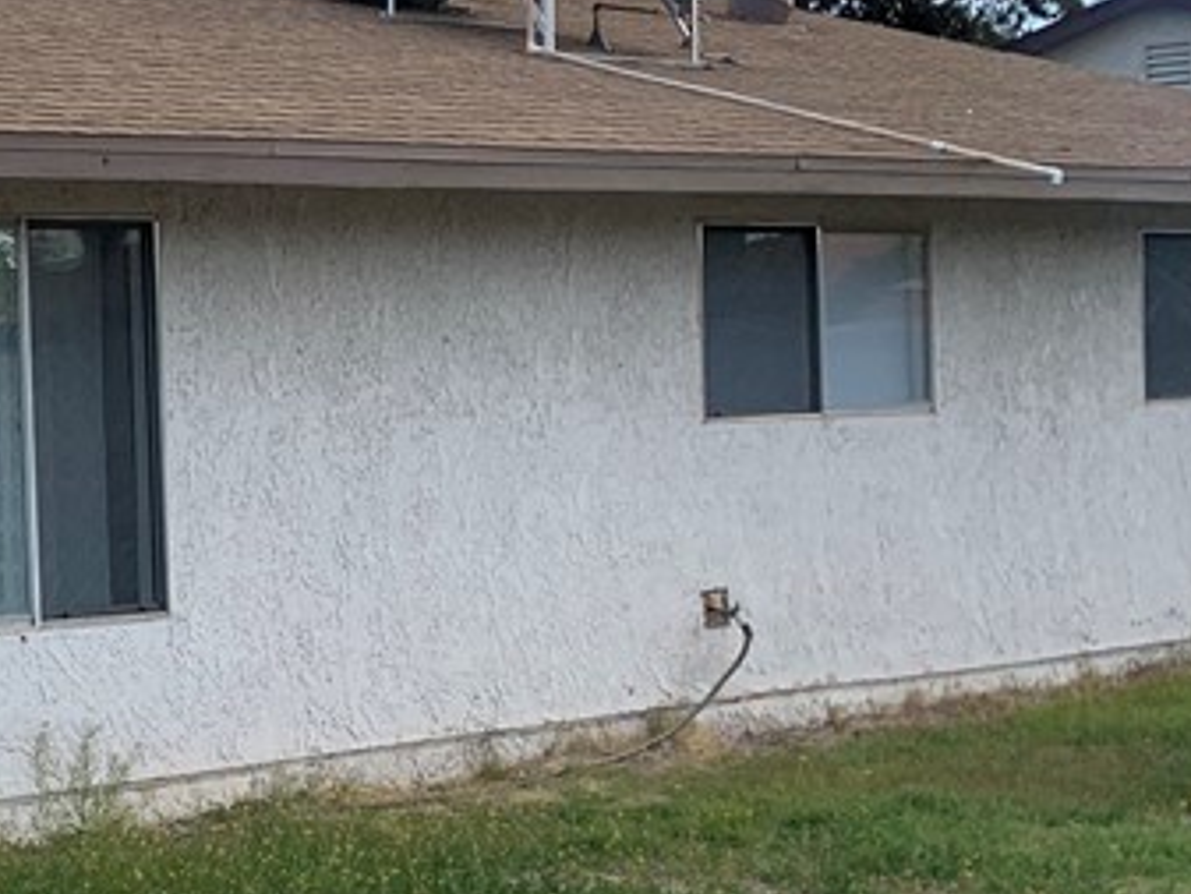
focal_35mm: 79
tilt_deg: -0.1
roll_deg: +1.9
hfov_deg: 21.1
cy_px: 367
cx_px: -569
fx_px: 2719
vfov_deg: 18.7
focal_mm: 4.25
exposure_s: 1/1136
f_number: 1.8
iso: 25
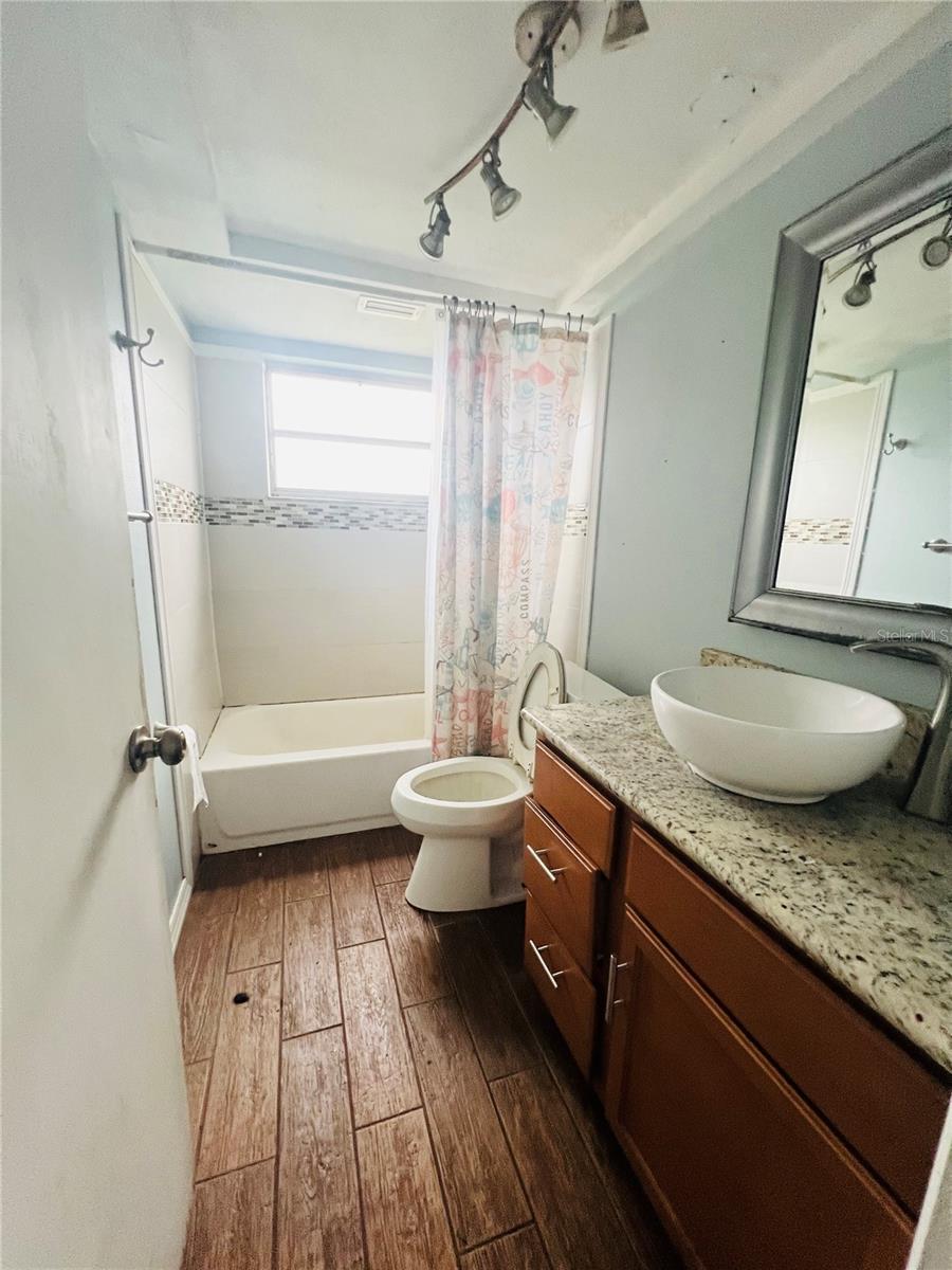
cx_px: 476
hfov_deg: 89.9
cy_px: 635
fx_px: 477
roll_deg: -1.6
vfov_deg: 106.2
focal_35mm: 13
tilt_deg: -10.3
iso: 320
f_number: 1.8
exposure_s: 1/60
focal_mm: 1.57
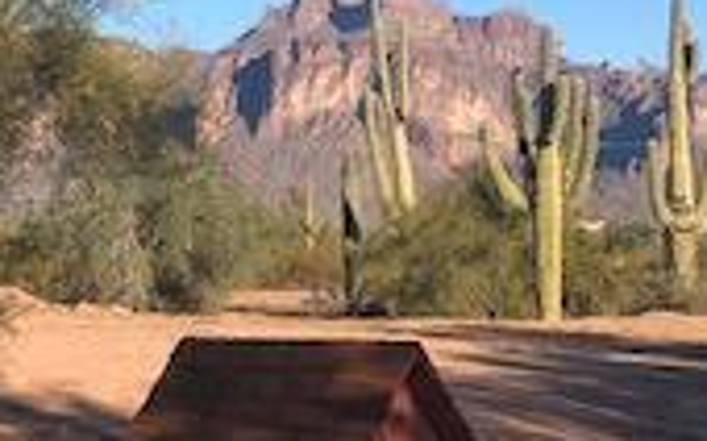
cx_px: 366
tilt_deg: +3.7
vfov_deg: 11.7
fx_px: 2157
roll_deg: -0.9
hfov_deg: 18.6
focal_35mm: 112
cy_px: 183
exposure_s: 1/1372
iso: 20
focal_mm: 3.99
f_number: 1.8
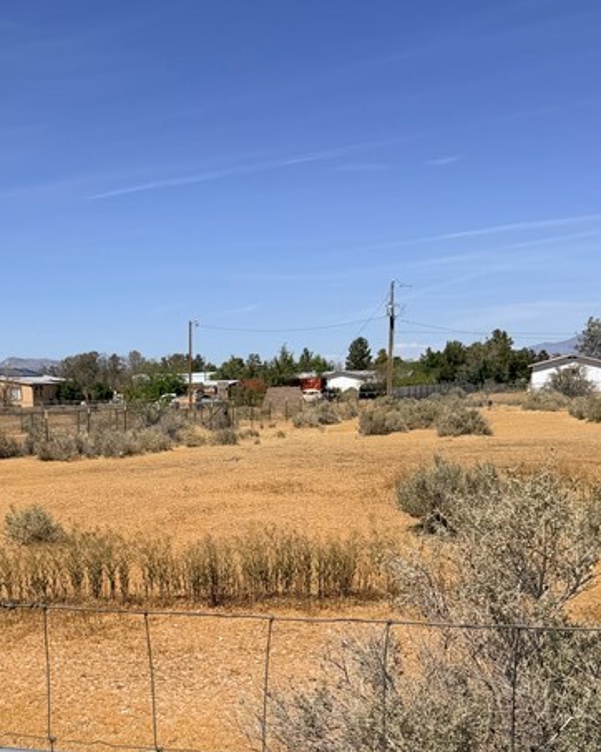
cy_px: 682
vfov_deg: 33.4
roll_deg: -2.8
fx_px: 1179
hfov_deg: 28.3
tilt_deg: -16.3
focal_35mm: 53
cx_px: 176
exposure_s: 1/9091
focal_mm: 6.76
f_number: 1.78
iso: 80
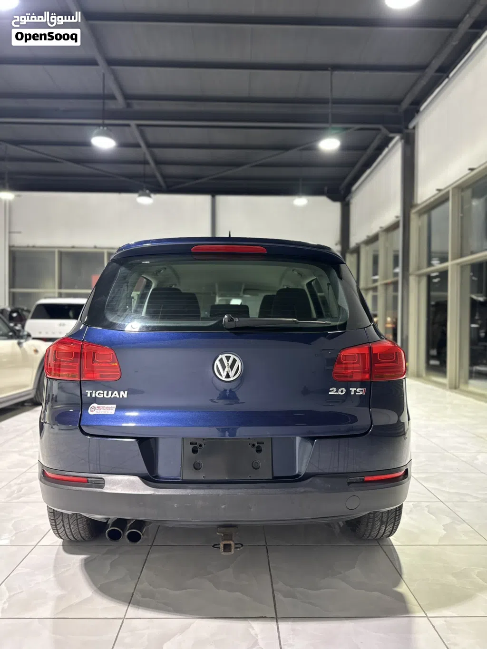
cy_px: 324
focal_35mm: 24
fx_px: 450
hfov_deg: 56.8
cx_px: 244
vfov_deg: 71.6
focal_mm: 6.86
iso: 200
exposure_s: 1/51
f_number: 1.78
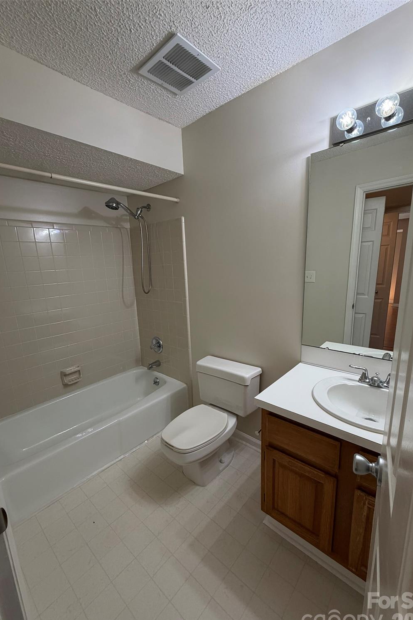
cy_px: 319
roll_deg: +2.9
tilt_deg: -13.3
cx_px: 203
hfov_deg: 77.3
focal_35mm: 15
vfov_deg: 100.4
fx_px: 258
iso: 200
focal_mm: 2.22
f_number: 2.2
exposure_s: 1/120
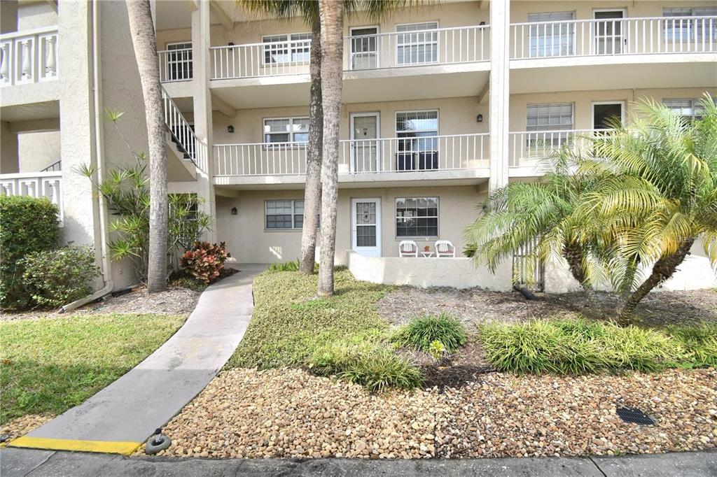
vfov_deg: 77.3
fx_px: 299
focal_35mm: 15
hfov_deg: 100.4
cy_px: 238
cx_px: 358
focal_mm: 10
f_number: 8
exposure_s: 1/250
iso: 200
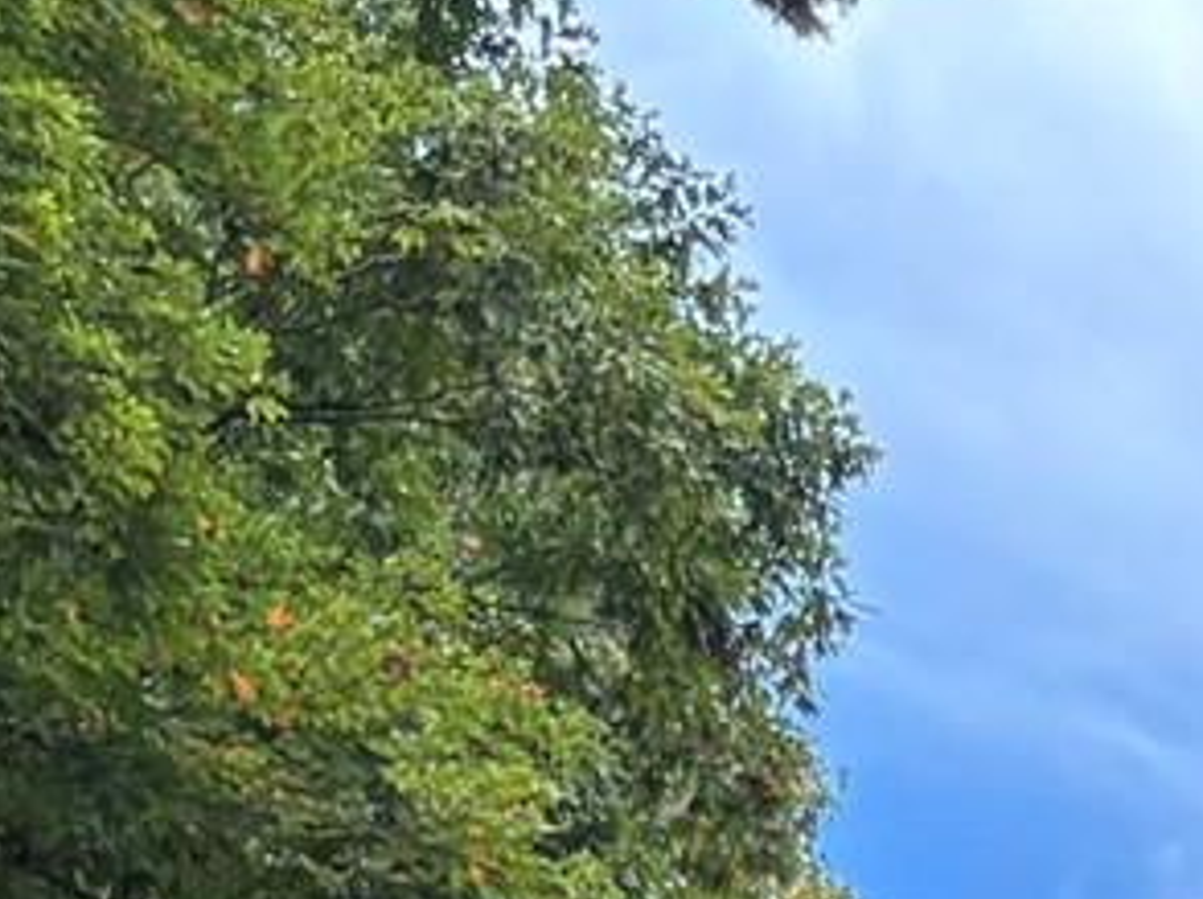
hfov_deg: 10.2
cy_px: 3120
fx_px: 6317
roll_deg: +0.3
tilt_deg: +5.3
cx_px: 2209
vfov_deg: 6.9
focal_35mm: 182
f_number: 1.6
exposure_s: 1/607
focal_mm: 5.96
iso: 64
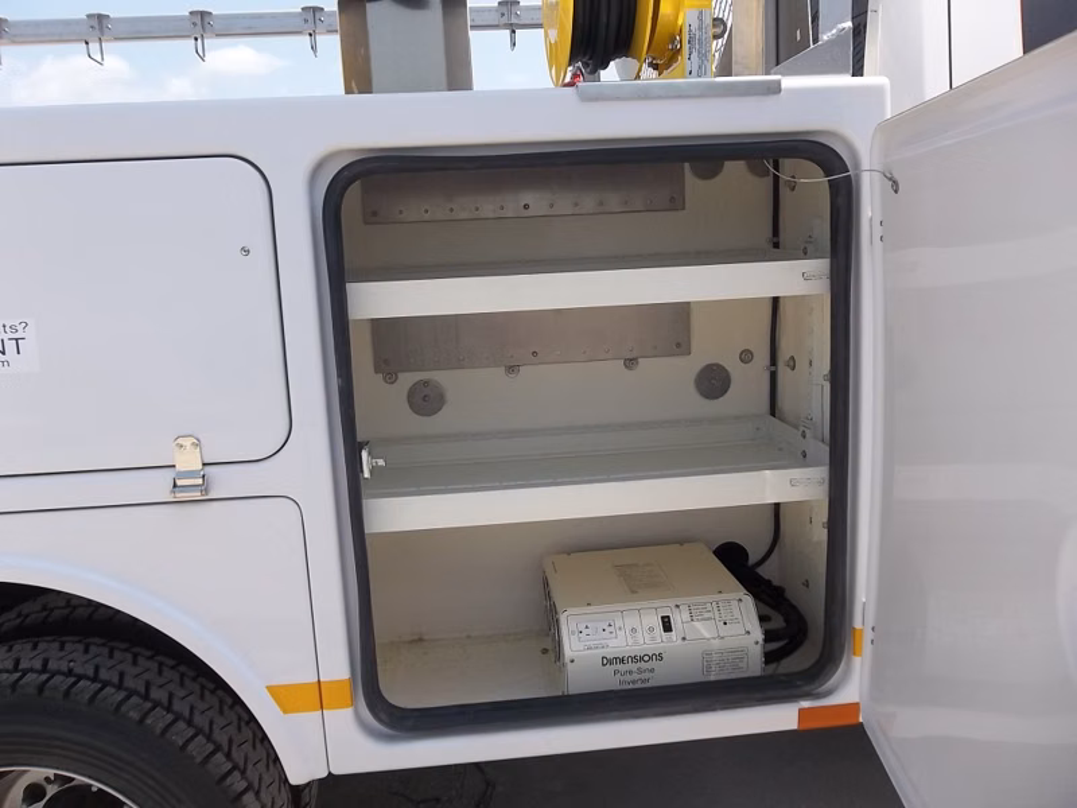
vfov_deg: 51.4
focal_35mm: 27
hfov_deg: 65.3
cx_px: 538
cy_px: 404
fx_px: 840
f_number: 8.9
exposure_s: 1/125
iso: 80
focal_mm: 4.9
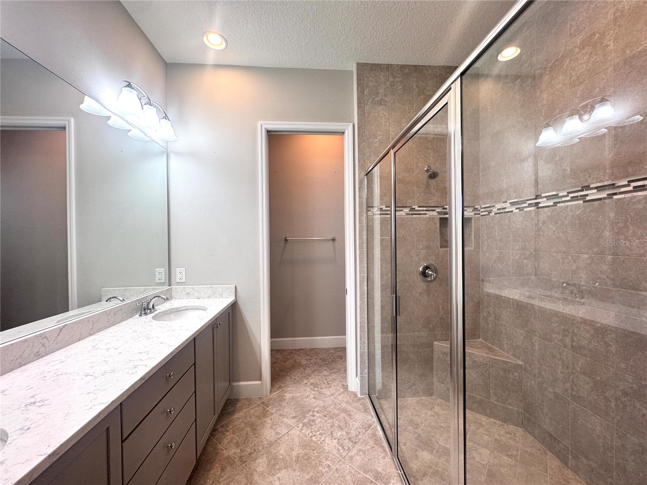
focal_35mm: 14
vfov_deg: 85.7
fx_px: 262
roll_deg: +0.9
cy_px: 242
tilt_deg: -0.2
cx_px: 324
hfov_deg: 102.1
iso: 125
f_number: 2.2
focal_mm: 2.22
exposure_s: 1/120
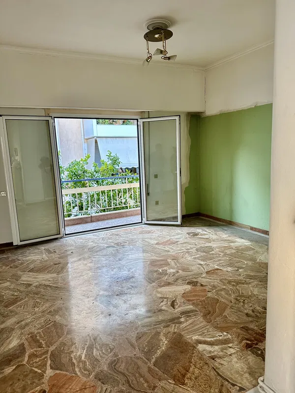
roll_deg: +1.8
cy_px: 196
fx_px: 273
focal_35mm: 24
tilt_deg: -9.0
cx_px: 148
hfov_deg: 56.8
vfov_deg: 71.6
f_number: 1.78
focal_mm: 6.86
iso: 250
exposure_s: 1/97
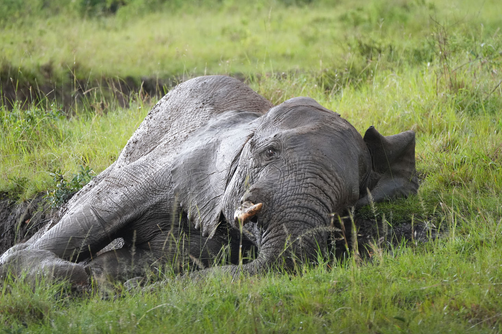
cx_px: 239
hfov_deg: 7.5
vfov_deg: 5.0
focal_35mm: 274
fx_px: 3820
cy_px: 172
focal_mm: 250
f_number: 6.3
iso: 4000
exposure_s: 1/320
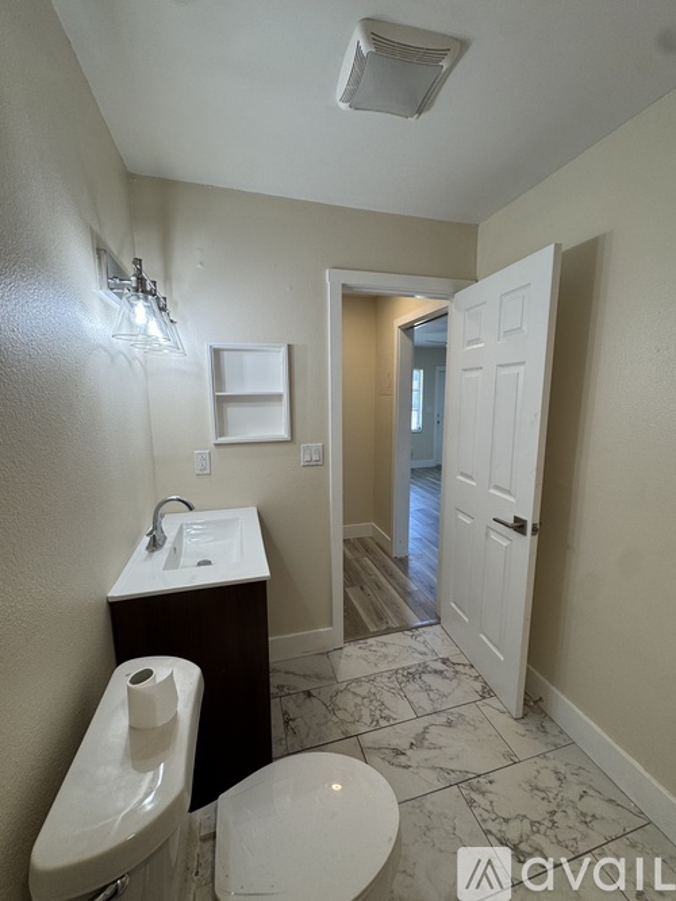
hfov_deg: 85.7
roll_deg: +0.5
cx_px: 338
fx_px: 365
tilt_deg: -8.8
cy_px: 450
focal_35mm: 14
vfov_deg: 102.1
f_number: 2.2
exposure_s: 1/120
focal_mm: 2.22
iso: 80
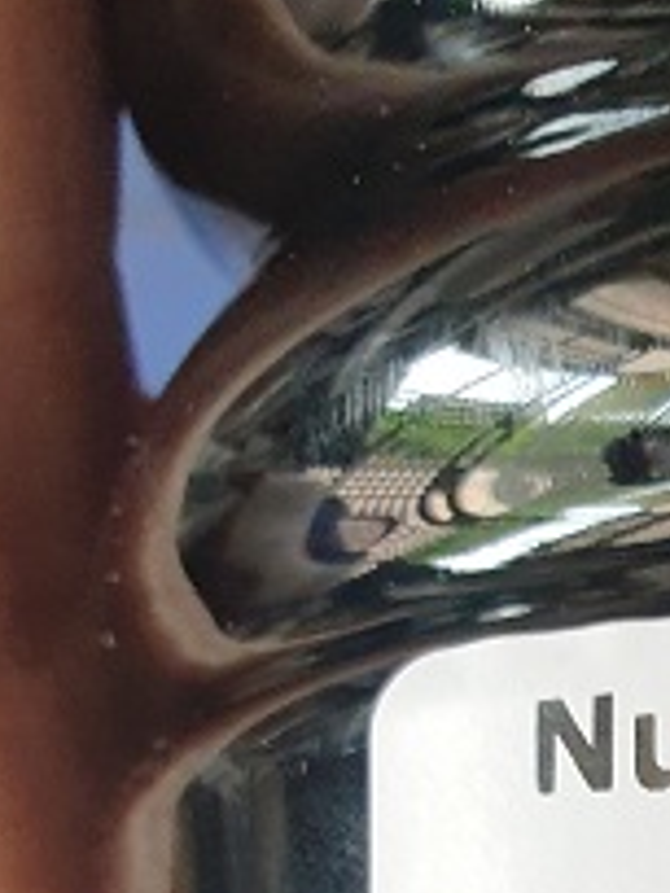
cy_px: 1519
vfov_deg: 16.6
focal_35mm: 102
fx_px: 2632
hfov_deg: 13.2
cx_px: 1187
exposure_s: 1/100
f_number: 2.4
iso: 200
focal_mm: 4.3
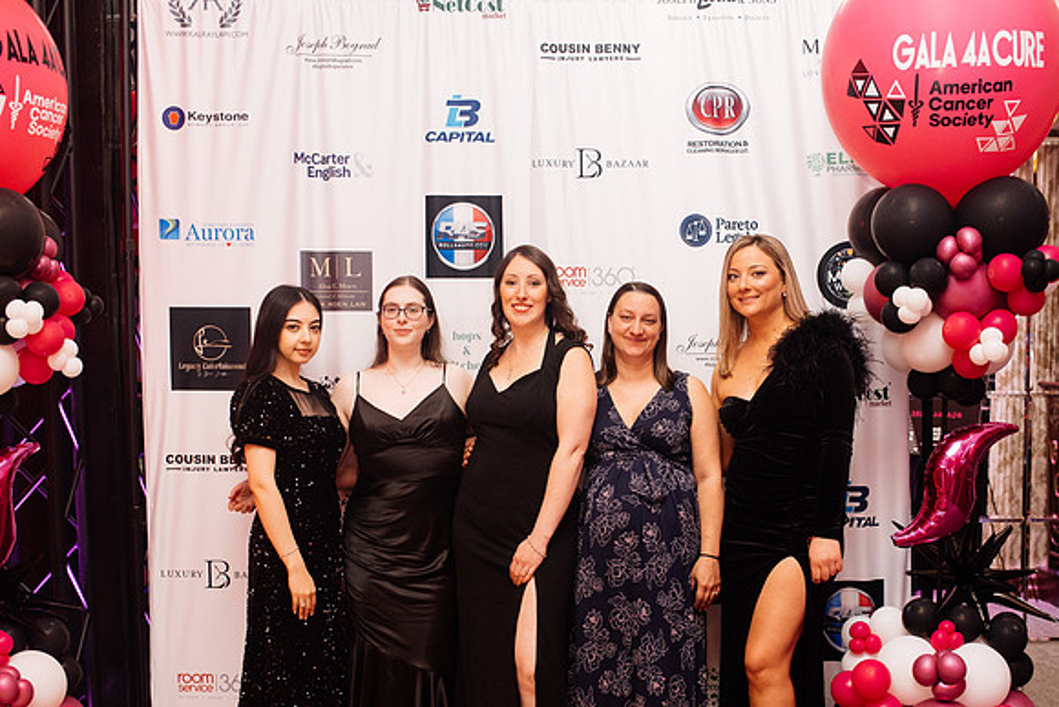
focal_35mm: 45
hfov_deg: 43.6
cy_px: 454
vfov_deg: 29.8
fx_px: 1322
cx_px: 567
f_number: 2.8
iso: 2500
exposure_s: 1/200
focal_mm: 35
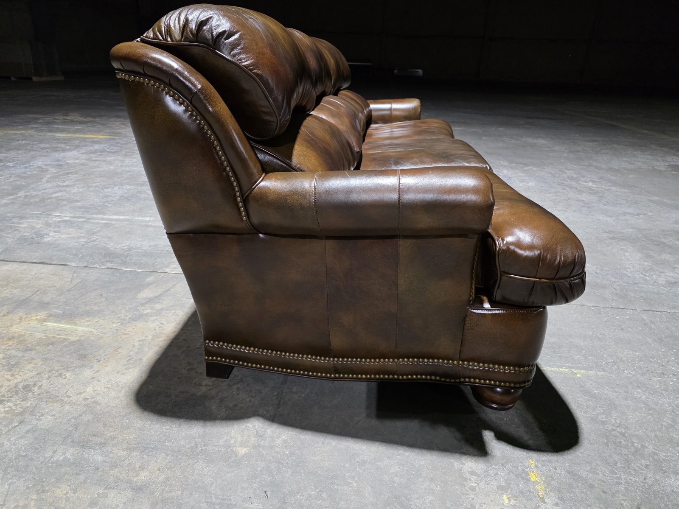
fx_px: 451
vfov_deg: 58.9
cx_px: 340
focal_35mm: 23
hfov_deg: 73.9
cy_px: 254
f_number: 1.7
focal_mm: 6.3
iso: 1250
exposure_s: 1/120
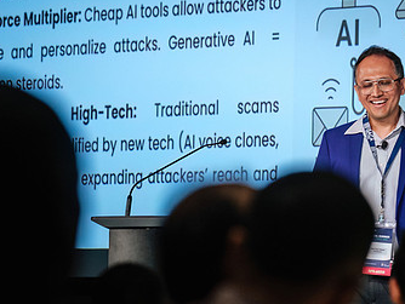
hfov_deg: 7.2
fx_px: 3231
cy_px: 219
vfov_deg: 5.4
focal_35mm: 276
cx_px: 234
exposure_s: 1/60
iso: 800
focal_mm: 94.5
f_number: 3.2
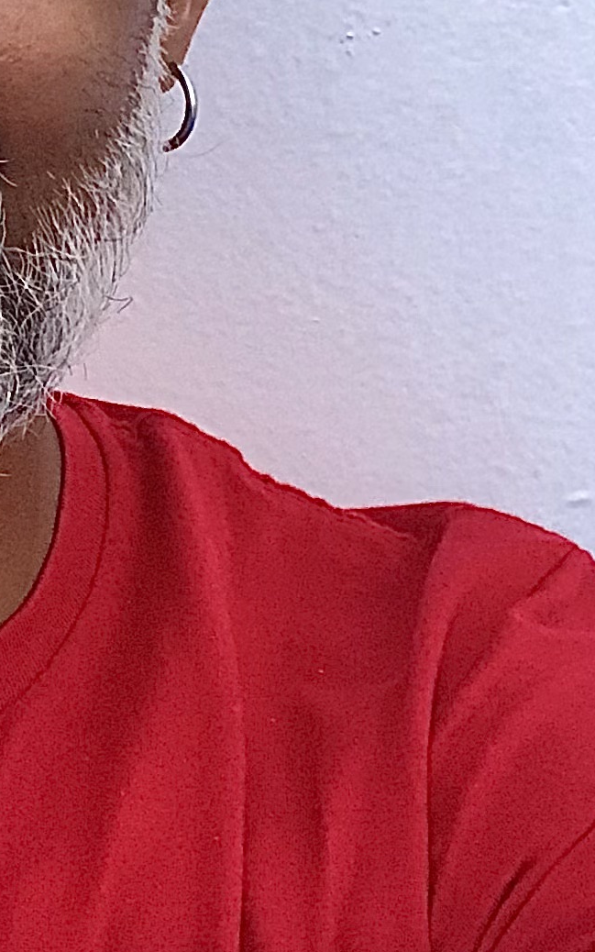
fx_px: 2620
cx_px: -166
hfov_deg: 12.6
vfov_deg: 20.3
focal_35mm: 101
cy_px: 136
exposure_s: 1/40
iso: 250
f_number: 2.2
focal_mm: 2.87
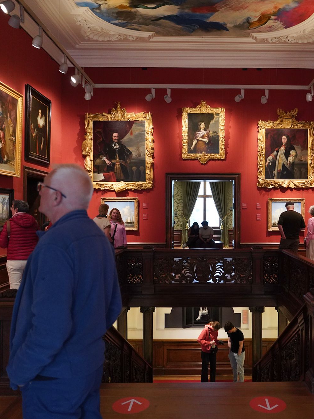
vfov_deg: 52.6
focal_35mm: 35
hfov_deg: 40.1
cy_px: 212
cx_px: 212
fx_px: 423
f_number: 3.2
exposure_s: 1/80
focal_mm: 24
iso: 3200
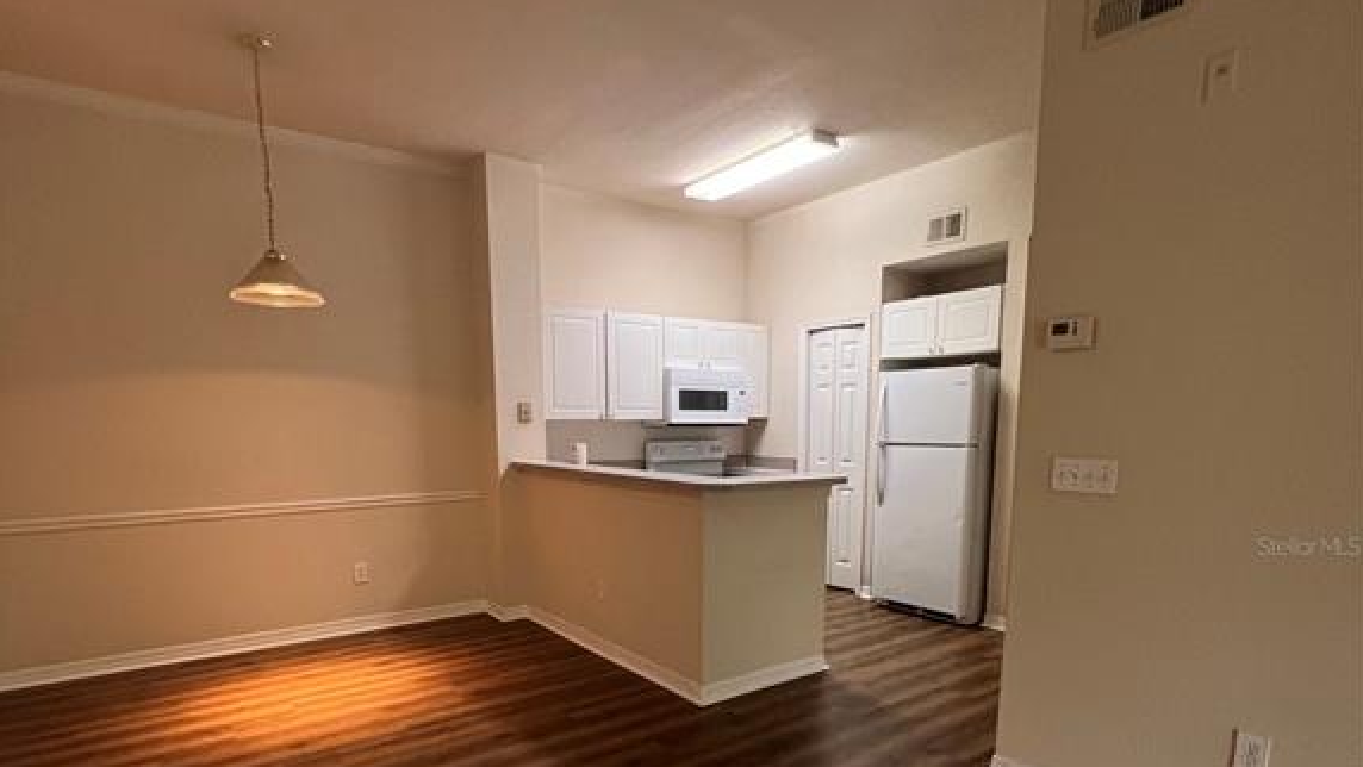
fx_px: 687
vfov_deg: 56.4
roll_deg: -0.9
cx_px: 679
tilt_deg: -9.3
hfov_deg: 89.6
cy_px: 545
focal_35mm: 19
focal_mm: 1.57
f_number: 1.8
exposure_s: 1/98
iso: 250
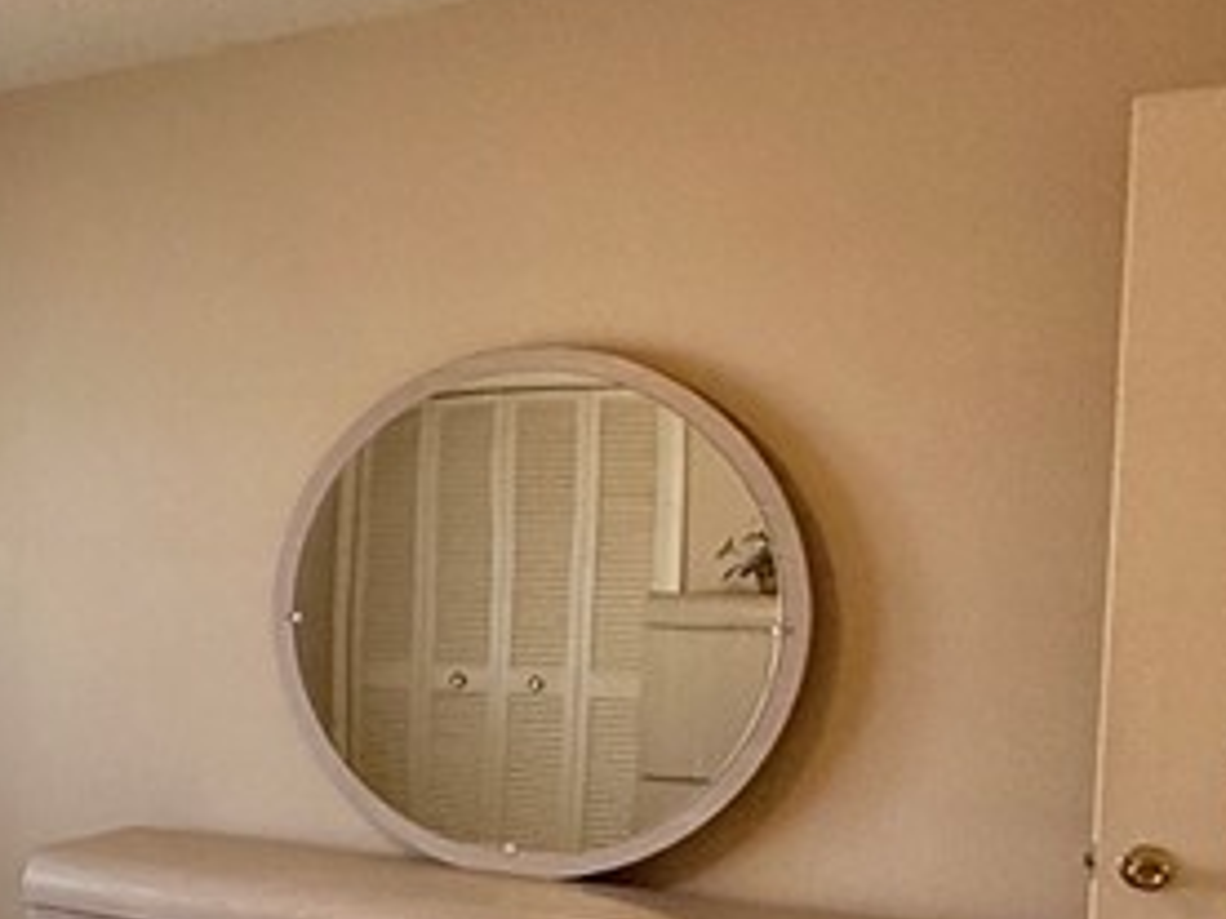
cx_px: -164
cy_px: 684
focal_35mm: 52
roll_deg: +0.2
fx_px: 1842
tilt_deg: -5.1
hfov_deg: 32.0
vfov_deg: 27.7
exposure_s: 1/120
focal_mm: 2.22
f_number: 2.2
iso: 250
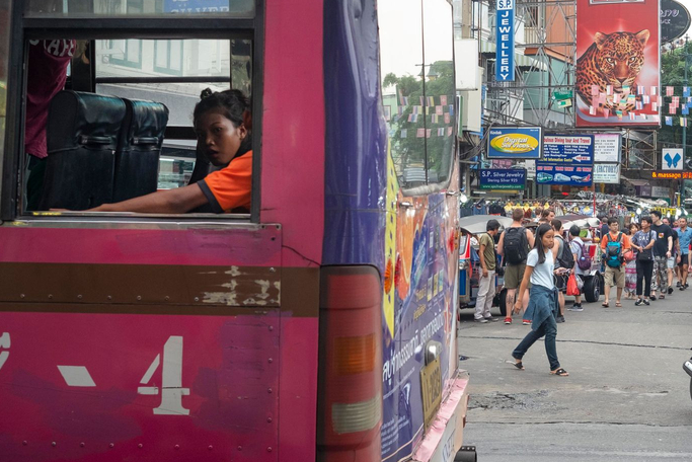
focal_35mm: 60
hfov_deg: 33.0
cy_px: 153
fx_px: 1154
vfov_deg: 22.5
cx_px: 480
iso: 640
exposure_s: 1/125
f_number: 4.5
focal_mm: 27
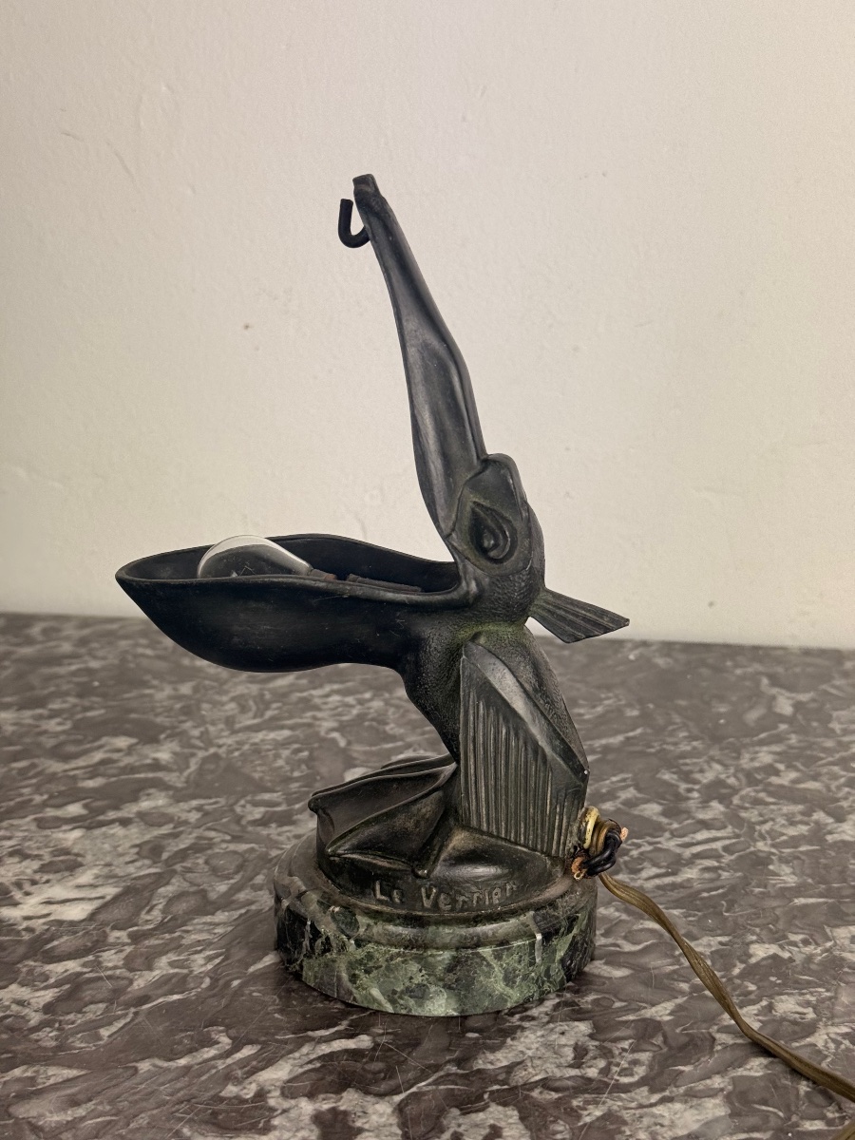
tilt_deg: -16.9
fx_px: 1581
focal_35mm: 48
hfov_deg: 30.3
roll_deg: -2.1
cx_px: 428
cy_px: 570
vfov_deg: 39.7
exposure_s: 1/248
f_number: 1.78
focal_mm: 6.76
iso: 80
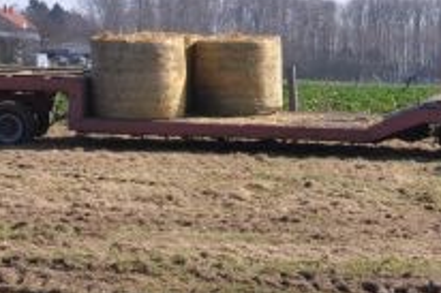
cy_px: 97
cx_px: 152
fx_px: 1921
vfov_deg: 8.7
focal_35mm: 157
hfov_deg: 13.1
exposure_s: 1/200
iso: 200
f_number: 14
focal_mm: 27
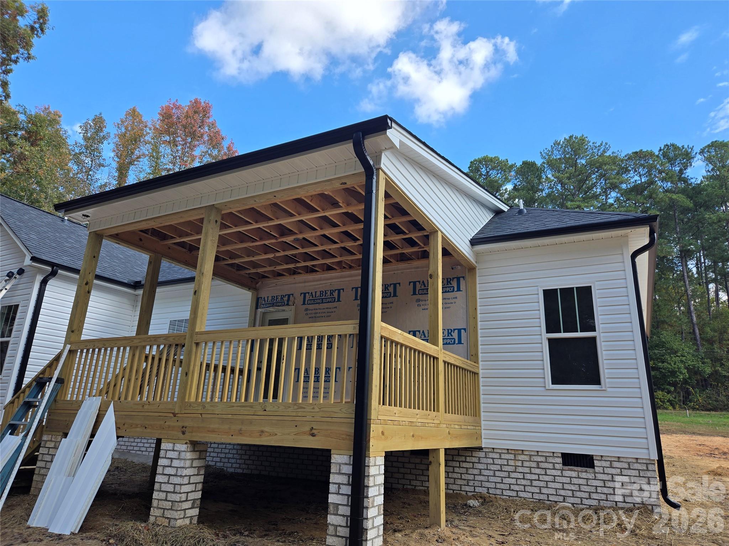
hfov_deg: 73.9
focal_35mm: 23
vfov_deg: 58.9
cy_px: 273
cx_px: 364
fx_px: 484
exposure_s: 1/703
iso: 25
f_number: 1.8
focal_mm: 5.4
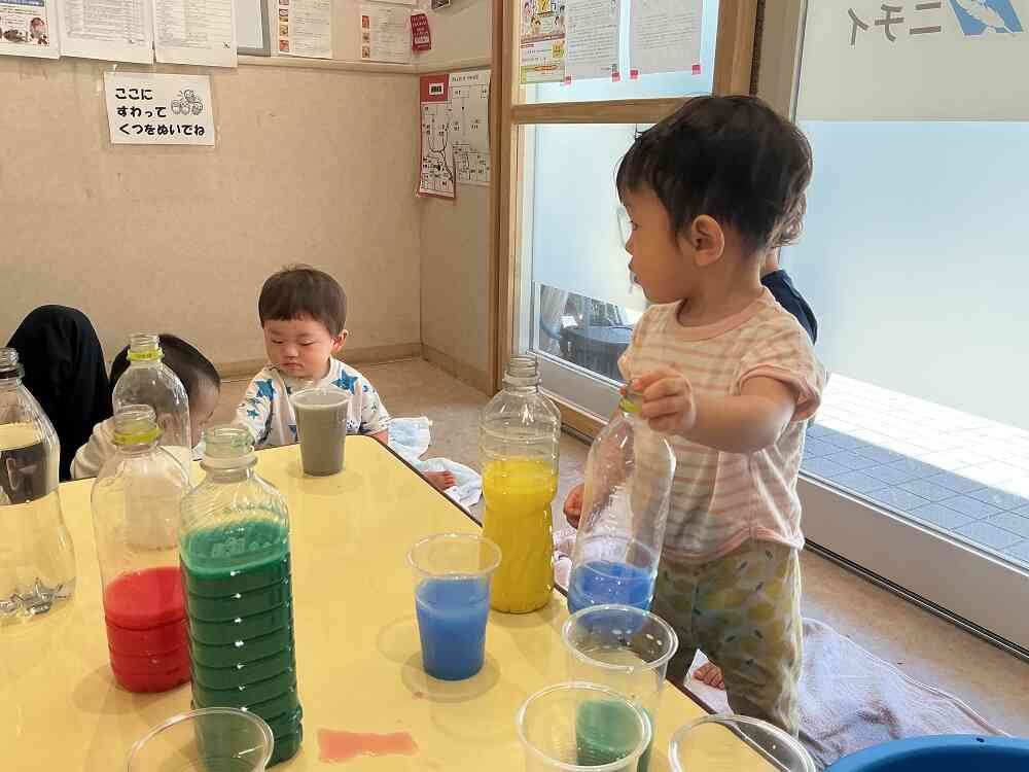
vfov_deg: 48.2
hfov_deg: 61.7
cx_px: 514
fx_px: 862
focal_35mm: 29
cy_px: 386
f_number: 1.8
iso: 32
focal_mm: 3
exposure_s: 1/126
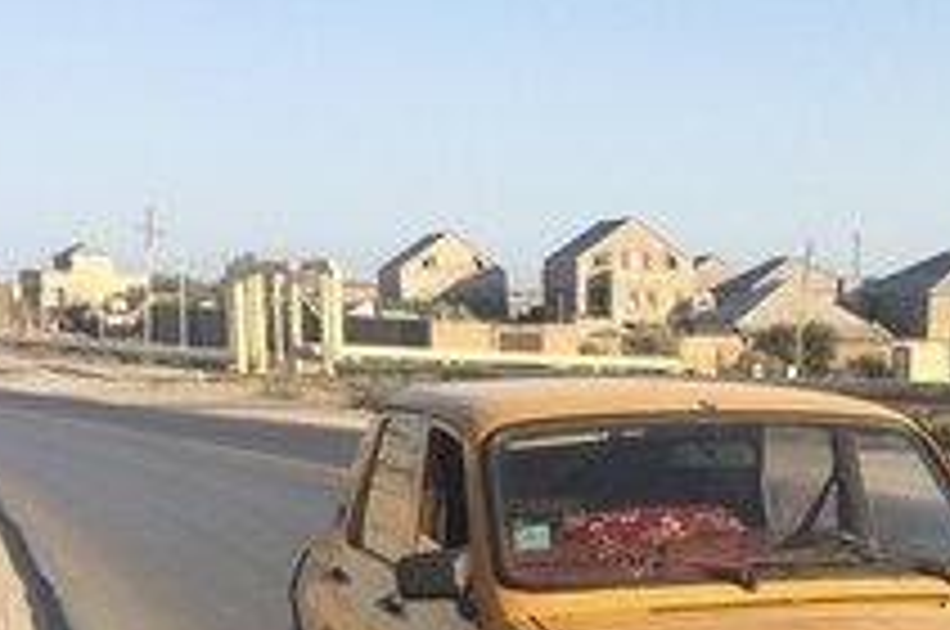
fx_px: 1871
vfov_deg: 18.2
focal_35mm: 71
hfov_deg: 27.9
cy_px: 752
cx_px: 765
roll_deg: +1.3
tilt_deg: -12.8
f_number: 2.2
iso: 32
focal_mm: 4.15
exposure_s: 1/1466
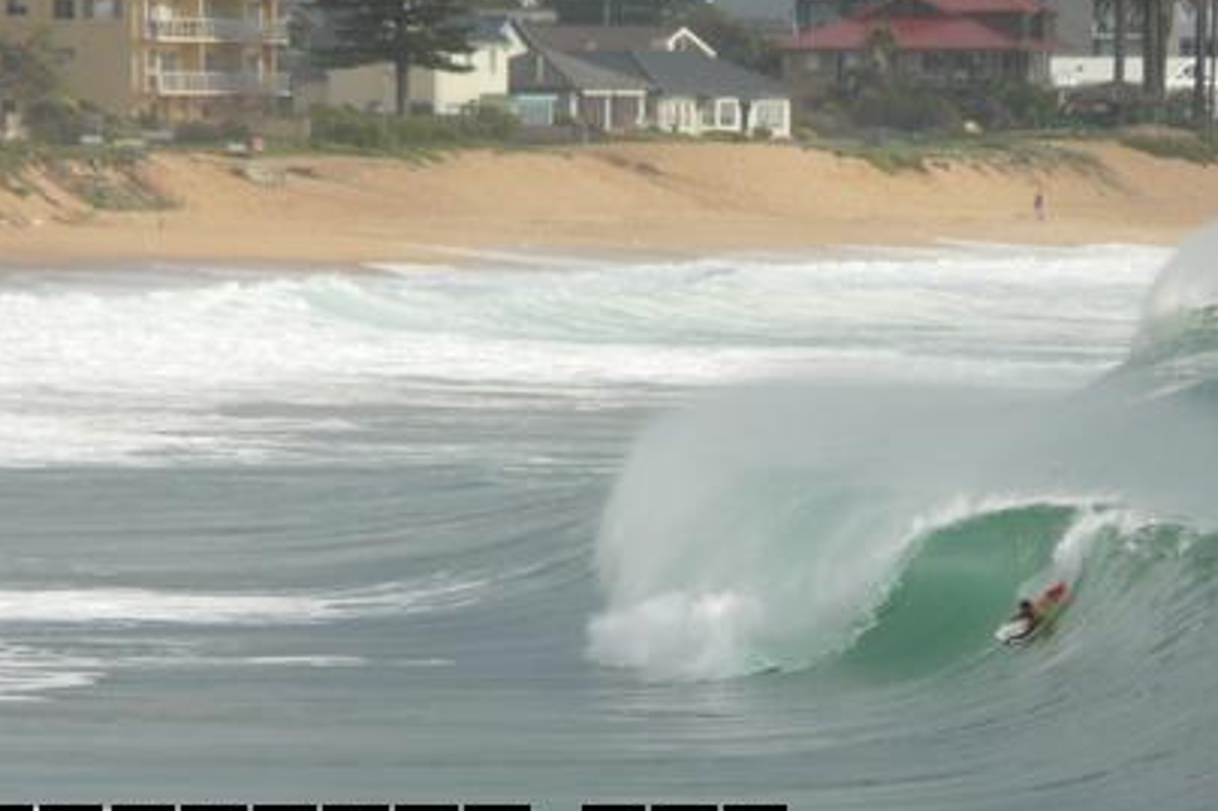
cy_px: 286
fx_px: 24112
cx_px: 704
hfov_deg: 2.9
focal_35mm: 713
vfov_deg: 1.9
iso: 100
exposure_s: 1/400
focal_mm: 82.8
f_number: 7.1
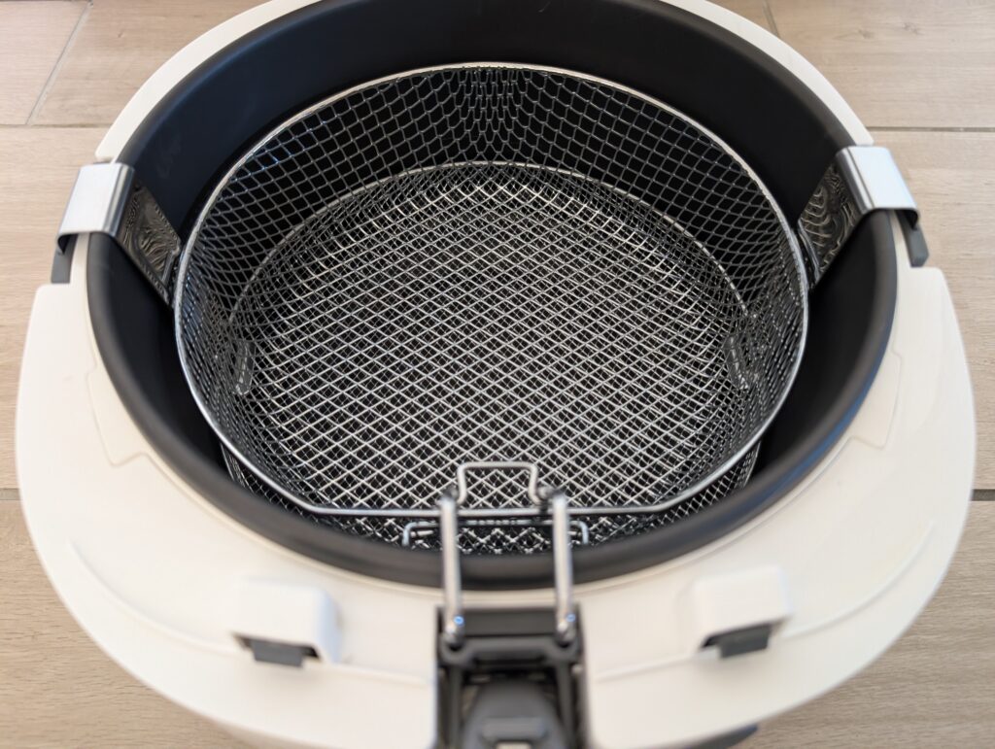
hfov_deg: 71.5
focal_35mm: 24
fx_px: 691
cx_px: 498
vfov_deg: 56.9
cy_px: 374
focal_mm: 6.9
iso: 1066
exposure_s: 1/136
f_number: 1.68
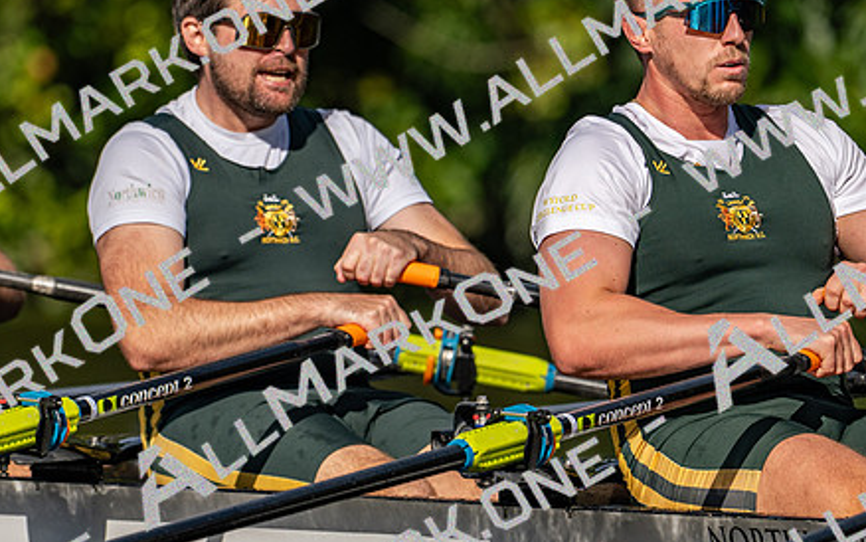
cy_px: 226
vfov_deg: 1.6
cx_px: 538
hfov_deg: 2.6
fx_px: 19122
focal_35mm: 810
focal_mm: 400
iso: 140
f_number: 4.5
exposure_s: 1/2500
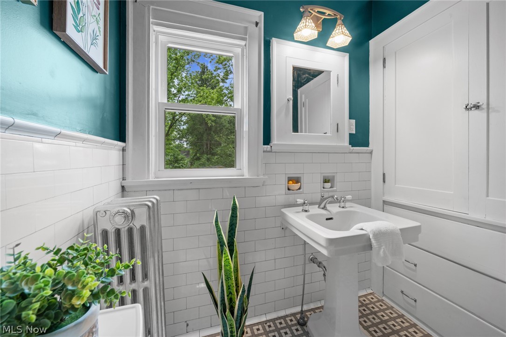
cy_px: 168
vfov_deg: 85.4
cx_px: 253
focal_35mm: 13
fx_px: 183
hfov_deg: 108.4
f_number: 9
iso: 250
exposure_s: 1/6
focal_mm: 13
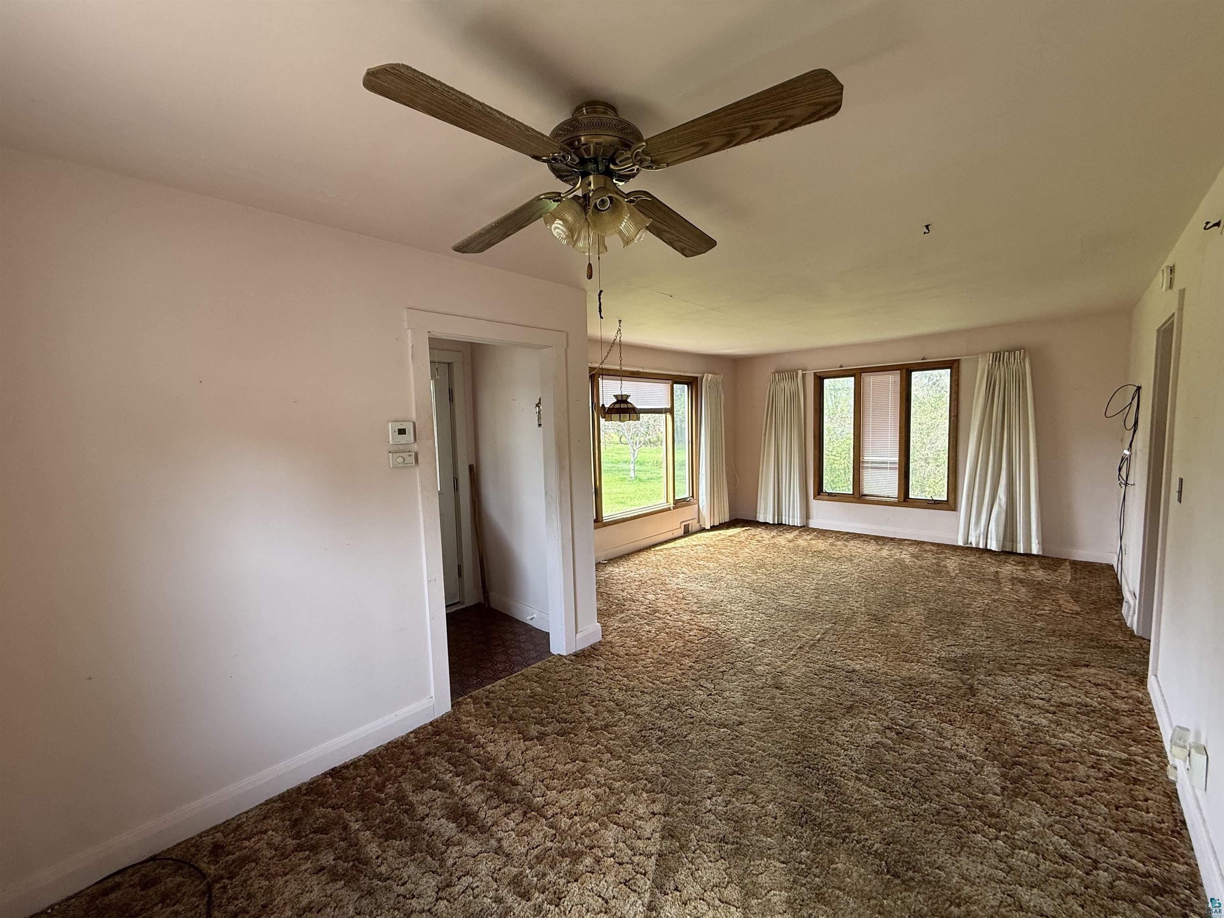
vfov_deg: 85.7
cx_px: 612
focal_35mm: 14
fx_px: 495
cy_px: 459
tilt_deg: -4.6
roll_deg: +1.8
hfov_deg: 102.1
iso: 100
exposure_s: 1/99
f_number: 2.2
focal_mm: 2.22
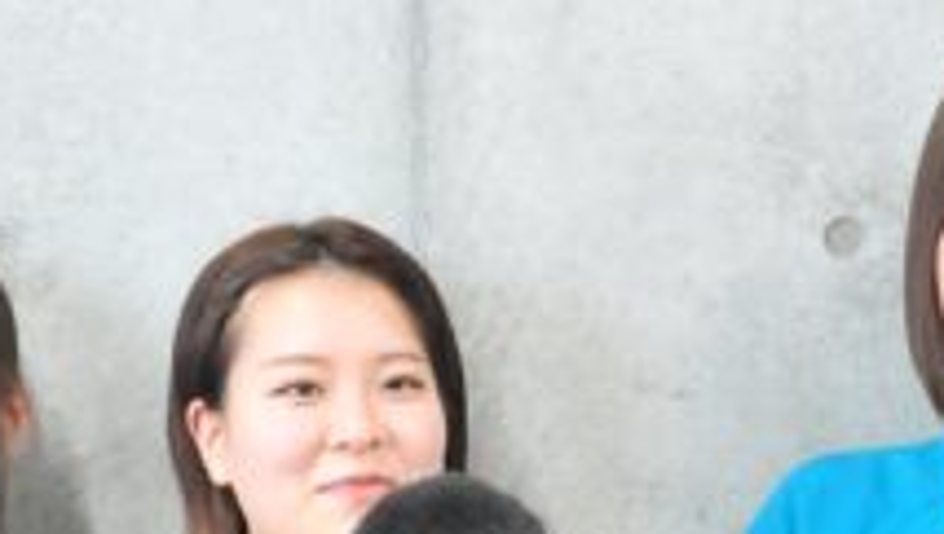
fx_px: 3083
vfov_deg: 9.7
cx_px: 781
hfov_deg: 17.2
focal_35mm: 123
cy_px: 744
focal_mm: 24
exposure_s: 1/100
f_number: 4.5
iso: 1600
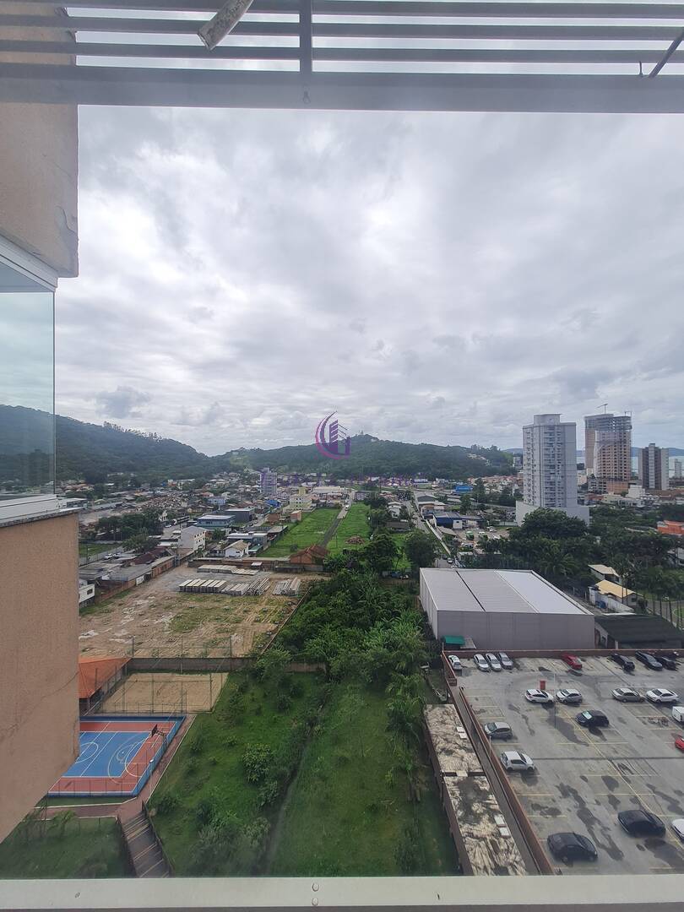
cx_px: 342
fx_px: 343
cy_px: 456
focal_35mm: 13
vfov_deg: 106.2
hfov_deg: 89.9
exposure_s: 1/2184
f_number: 2.2
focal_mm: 1.74
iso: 50
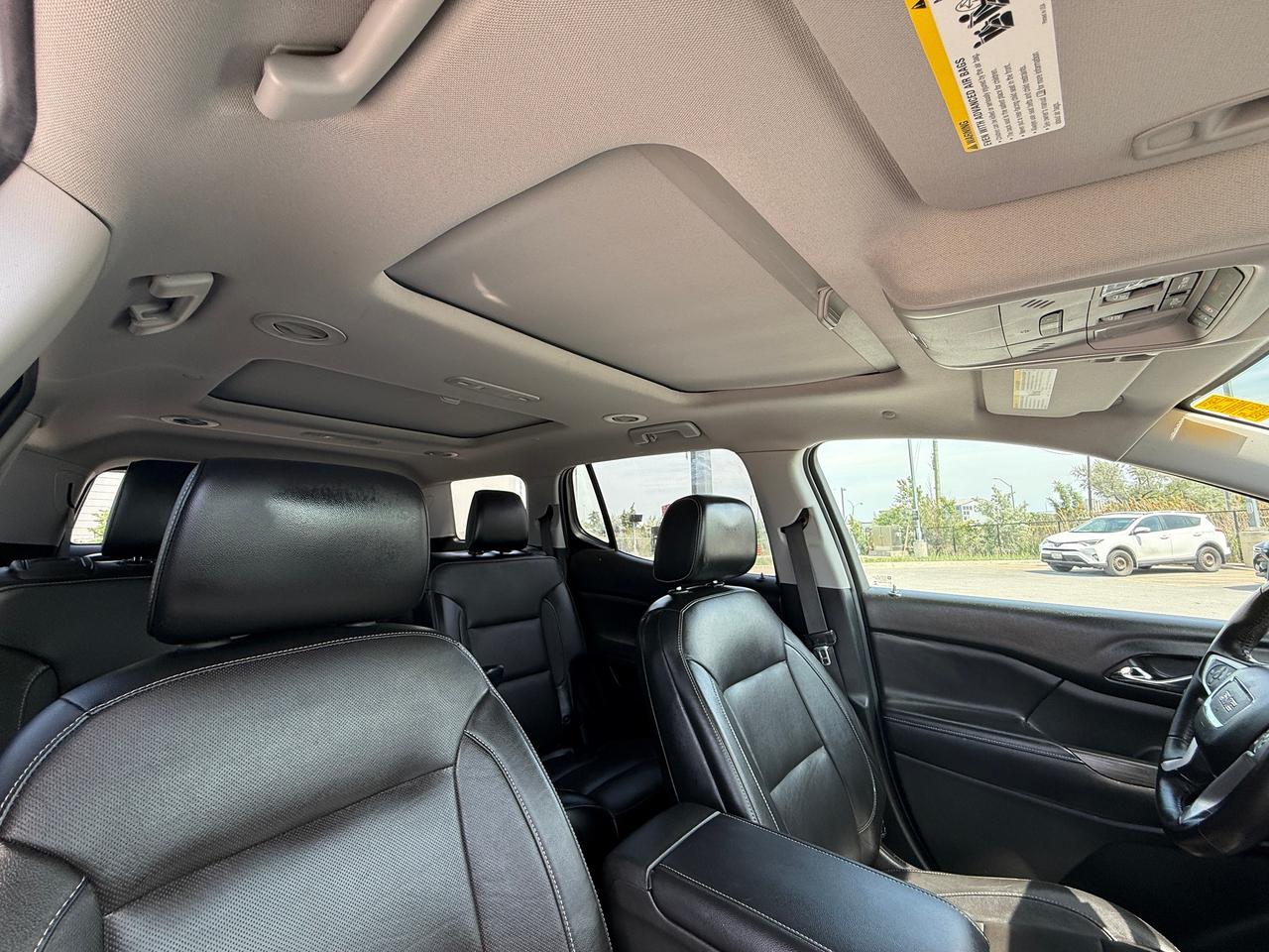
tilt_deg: +6.2
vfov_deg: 85.7
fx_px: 513
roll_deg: +1.5
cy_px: 476
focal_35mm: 14
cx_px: 634
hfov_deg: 102.1
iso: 64
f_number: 2.2
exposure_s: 1/168
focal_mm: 2.22
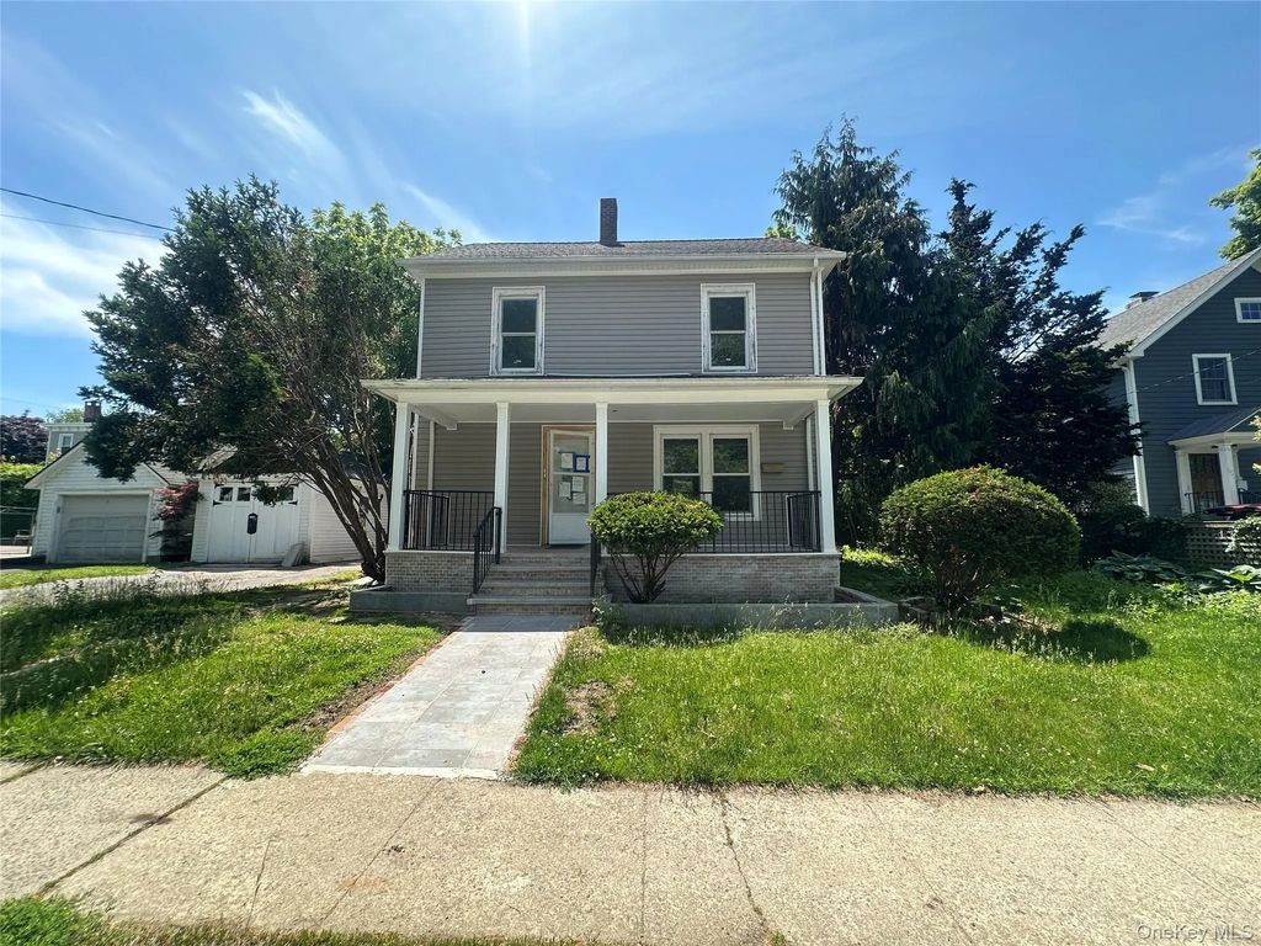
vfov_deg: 85.7
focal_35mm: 14
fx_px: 510
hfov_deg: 102.1
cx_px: 630
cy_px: 473
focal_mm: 2.22
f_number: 2.2
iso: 40
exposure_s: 1/626
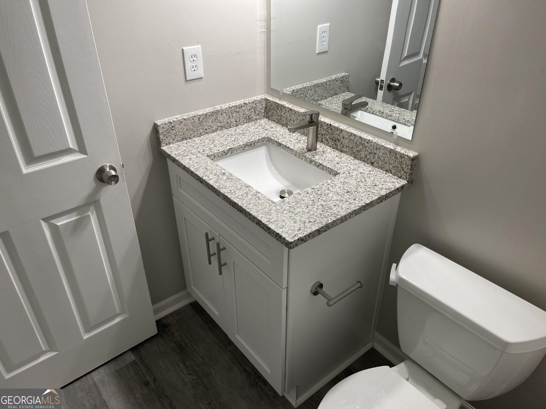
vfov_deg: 53.1
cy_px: 204
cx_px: 273
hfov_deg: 67.3
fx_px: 410
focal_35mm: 26
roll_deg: -0.2
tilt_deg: -32.9
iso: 80
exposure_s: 1/60
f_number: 1.6
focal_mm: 5.1
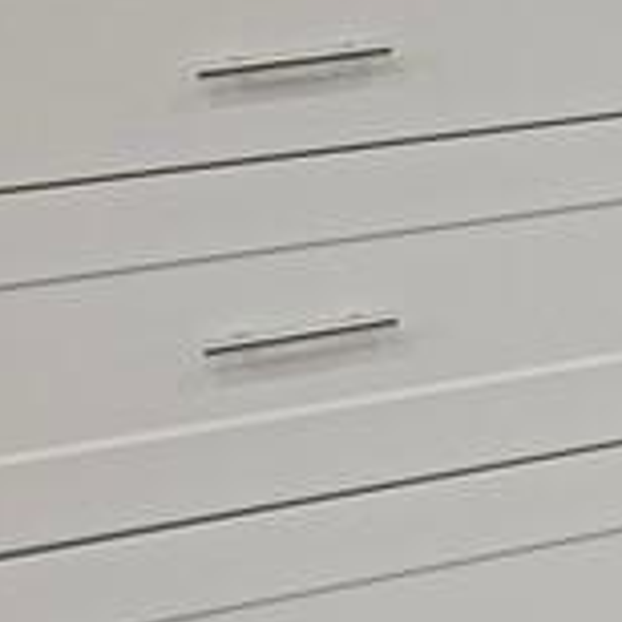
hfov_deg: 6.7
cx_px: 2954
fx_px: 3049
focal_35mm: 150
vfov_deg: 10.6
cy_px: -642
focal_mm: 17
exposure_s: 1
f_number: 8
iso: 250
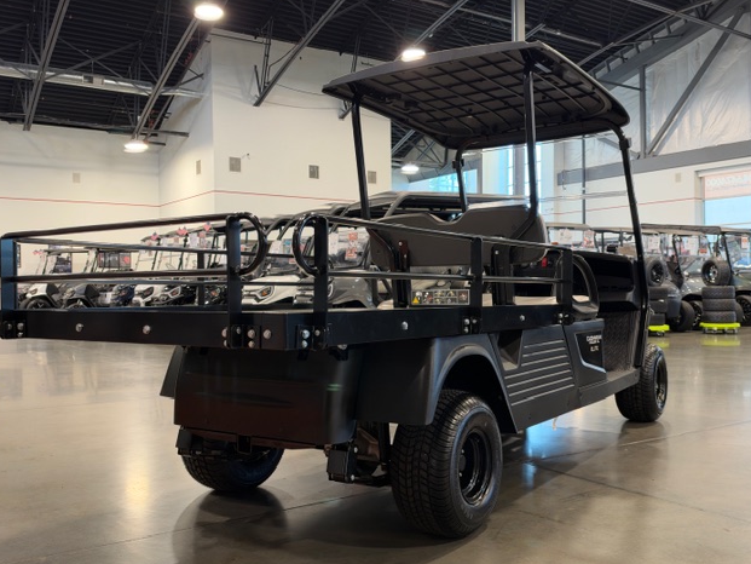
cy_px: 276
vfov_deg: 41.8
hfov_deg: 53.9
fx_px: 738
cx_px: 376
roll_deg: +0.8
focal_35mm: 34
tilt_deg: +0.9
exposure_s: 1/120
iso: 250
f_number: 1.48
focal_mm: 6.93
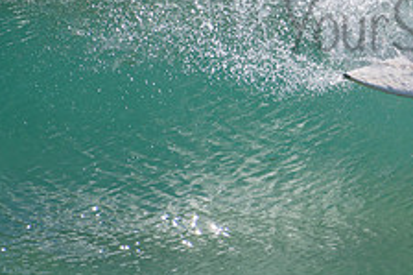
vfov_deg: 0.9
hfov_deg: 1.3
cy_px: -25
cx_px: 595
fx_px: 18204
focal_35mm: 1588
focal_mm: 500
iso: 125
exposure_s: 1/2000
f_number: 5.6
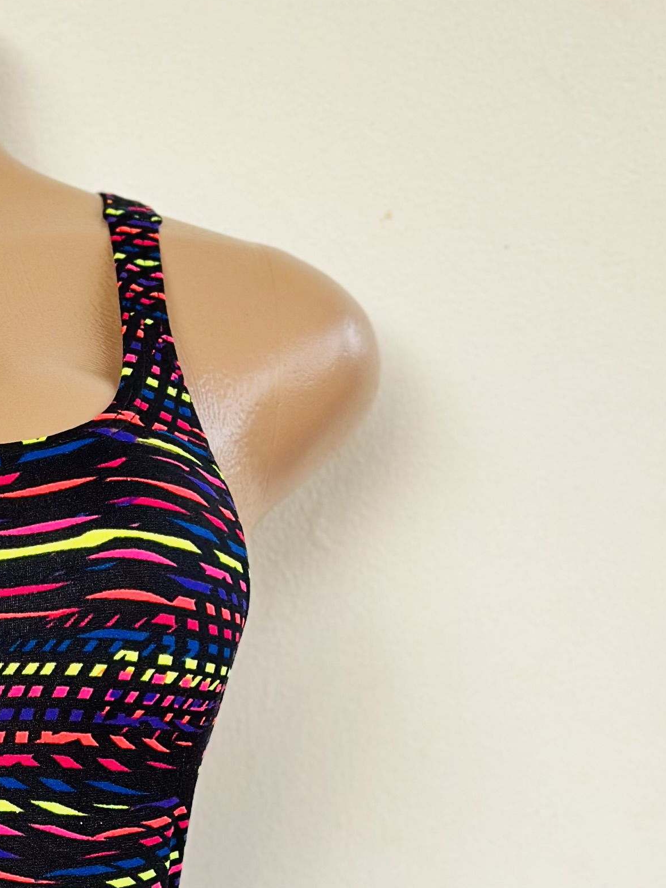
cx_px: -110
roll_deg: -1.0
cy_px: 848
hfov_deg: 11.7
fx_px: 3181
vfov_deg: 15.6
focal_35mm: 124
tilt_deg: -12.4
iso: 160
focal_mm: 6.86
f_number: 1.78
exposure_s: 1/60
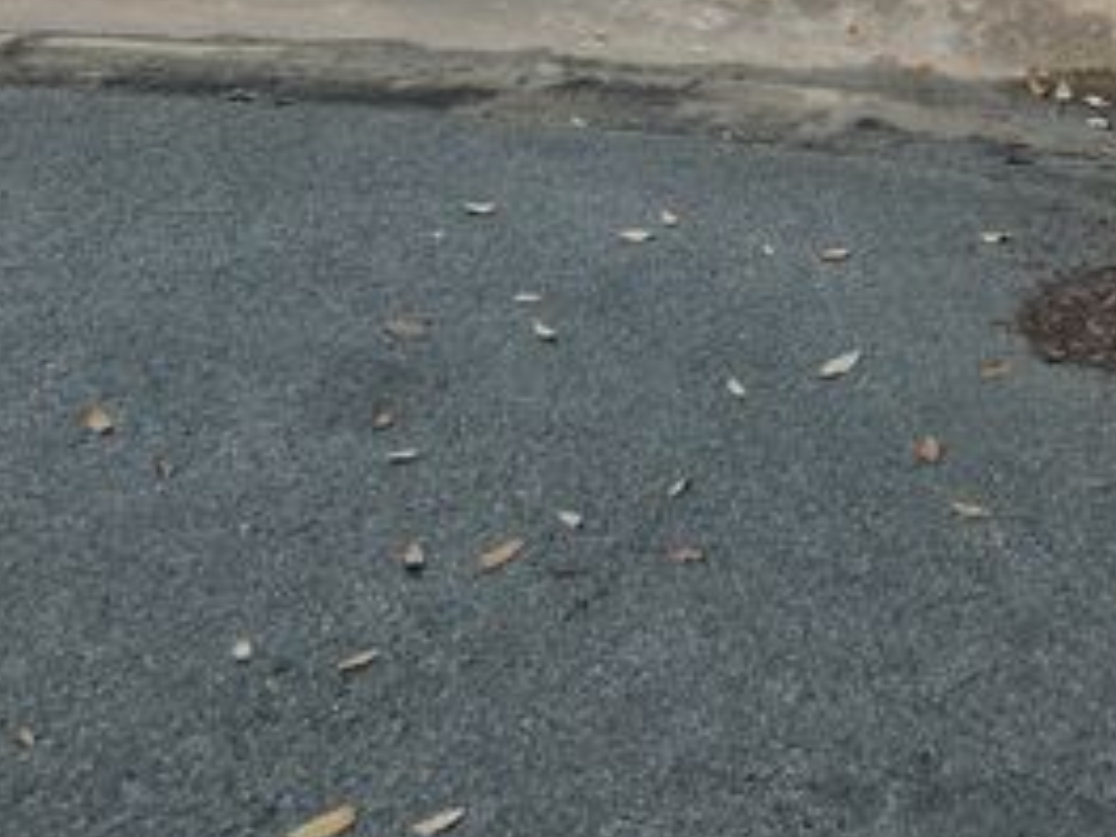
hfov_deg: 31.5
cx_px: 1023
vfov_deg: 21.4
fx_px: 1870
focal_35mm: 58
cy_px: -395
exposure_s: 1/2169
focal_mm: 6.3
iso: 80
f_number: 1.7
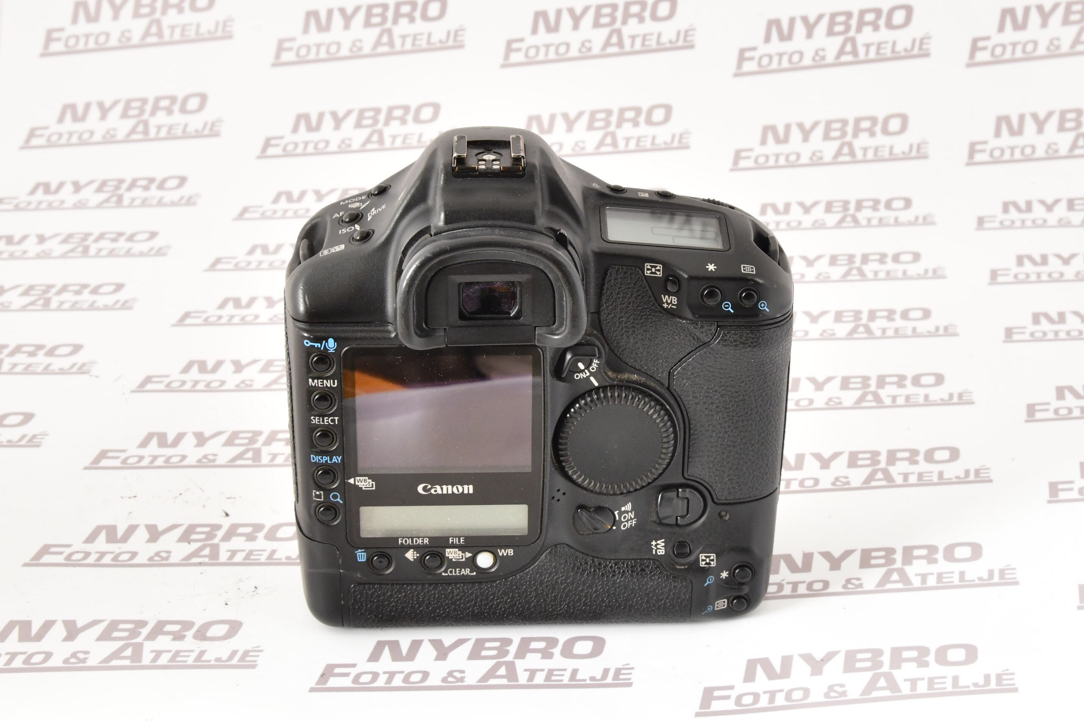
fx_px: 1204
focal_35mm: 40
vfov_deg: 33.4
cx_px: 542
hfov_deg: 48.5
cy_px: 360
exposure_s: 1/125
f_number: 13
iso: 1600
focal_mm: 40
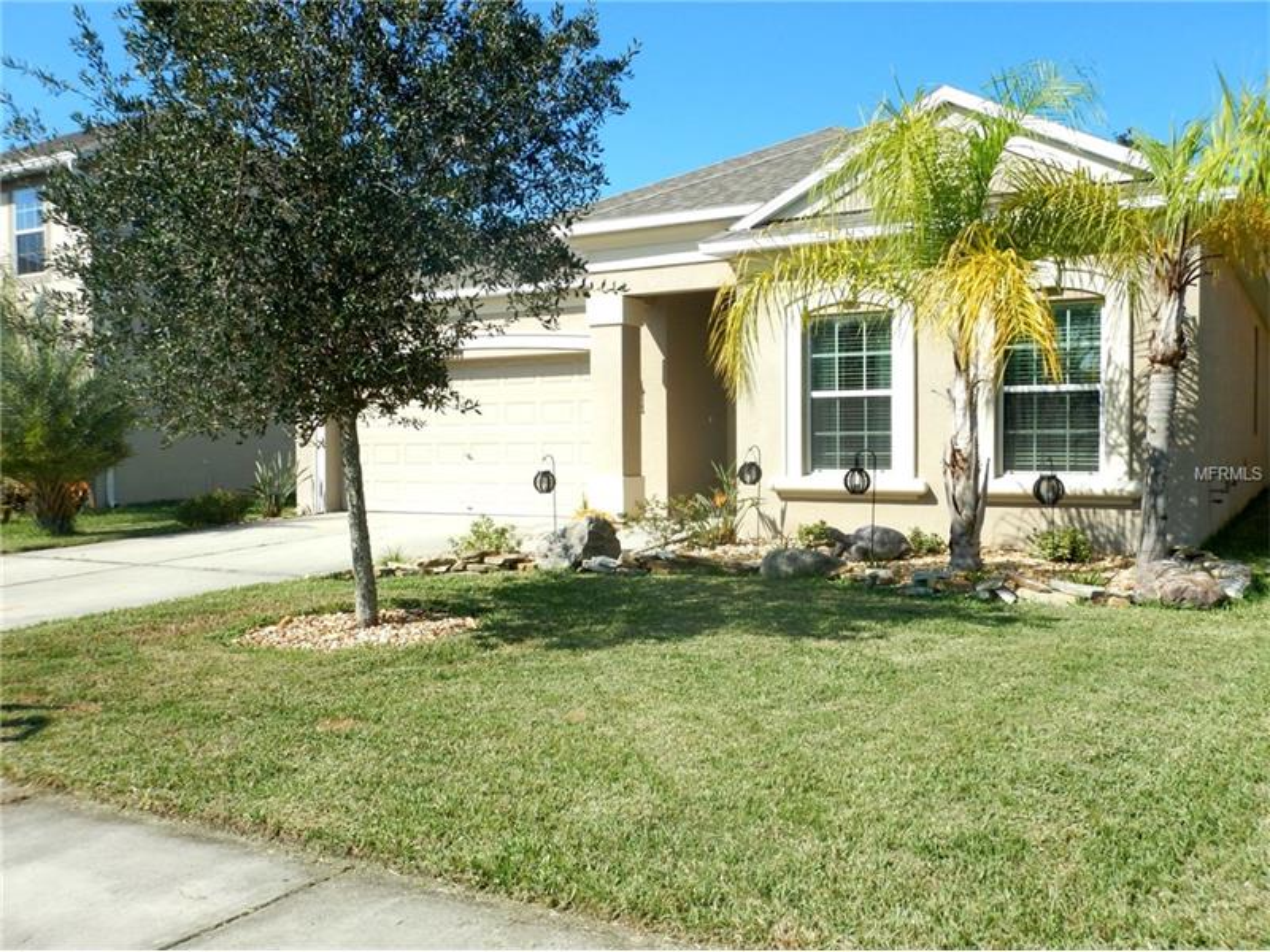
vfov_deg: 45.4
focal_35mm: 31
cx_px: 635
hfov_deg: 58.4
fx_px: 1137
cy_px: 476
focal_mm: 5.6
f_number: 4.2
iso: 125
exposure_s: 1/800
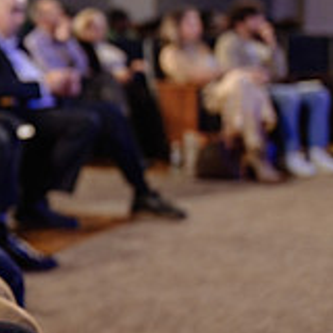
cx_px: -211
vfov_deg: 16.1
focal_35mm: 108
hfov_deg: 14.7
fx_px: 1175
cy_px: 86
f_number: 2.8
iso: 1600
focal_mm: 30
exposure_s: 1/80
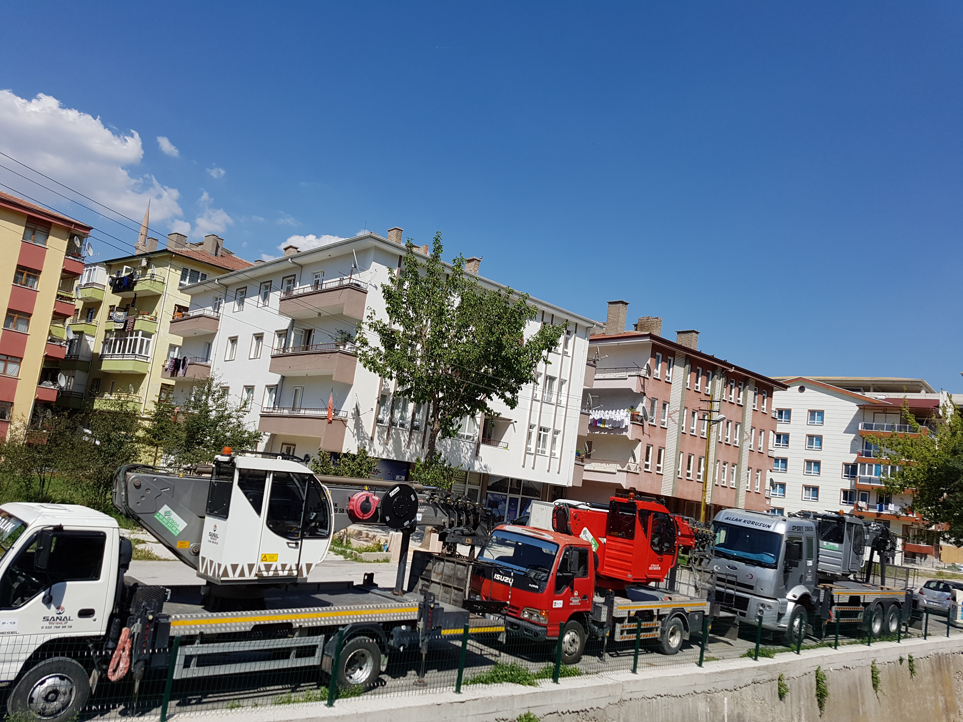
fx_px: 723
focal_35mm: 26
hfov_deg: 67.3
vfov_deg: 53.1
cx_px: 482
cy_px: 361
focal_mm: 4.2
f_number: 1.7
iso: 50
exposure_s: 1/3200
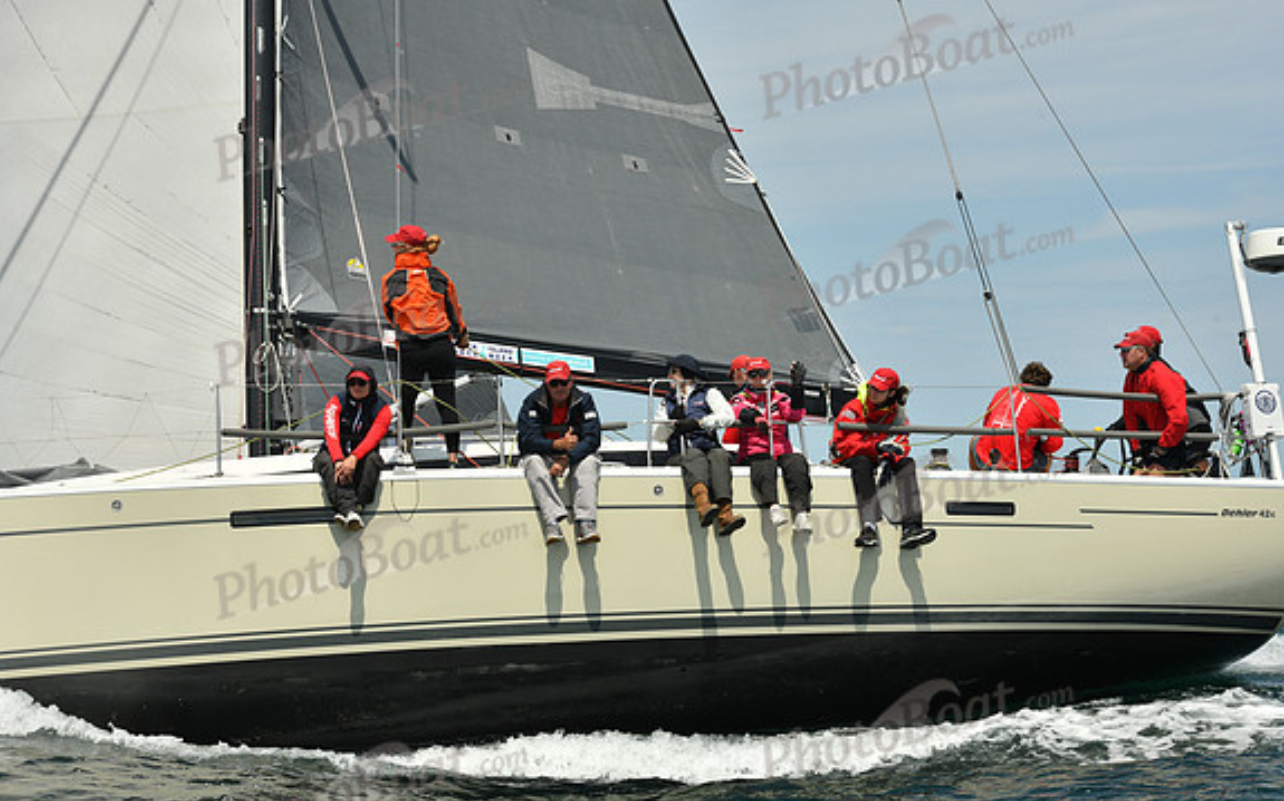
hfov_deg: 28.6
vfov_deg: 18.1
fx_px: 2519
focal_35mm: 72
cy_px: 414
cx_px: 645
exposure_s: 1/1000
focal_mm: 70
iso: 320
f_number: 10
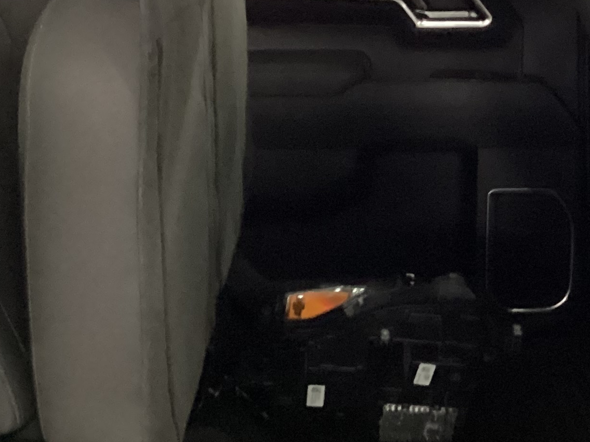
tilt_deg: -16.5
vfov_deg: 18.0
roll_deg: +0.7
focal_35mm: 82
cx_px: 453
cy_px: 181
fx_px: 1397
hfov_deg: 23.6
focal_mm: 3.3
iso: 800
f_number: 2.4
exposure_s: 1/15
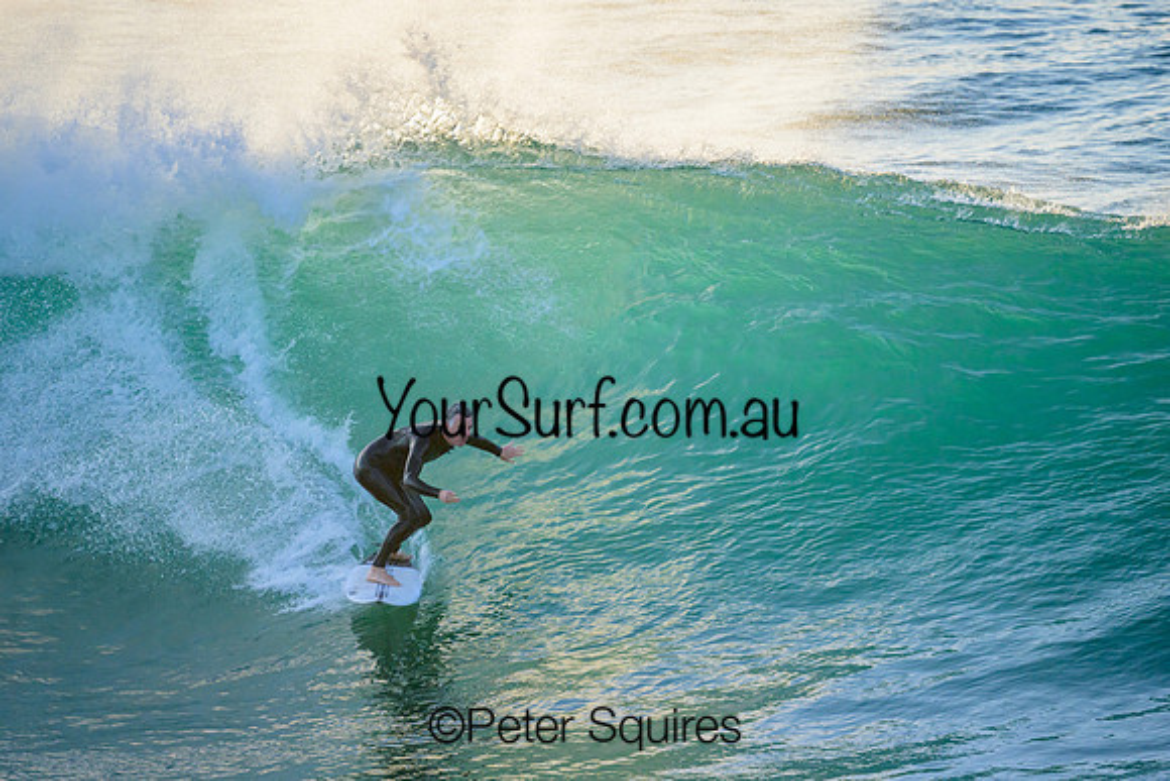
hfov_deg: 2.6
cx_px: 585
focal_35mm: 800
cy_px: 390
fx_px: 26005
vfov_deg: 1.7
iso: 1600
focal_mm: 800
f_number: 6.3
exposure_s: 1/2000
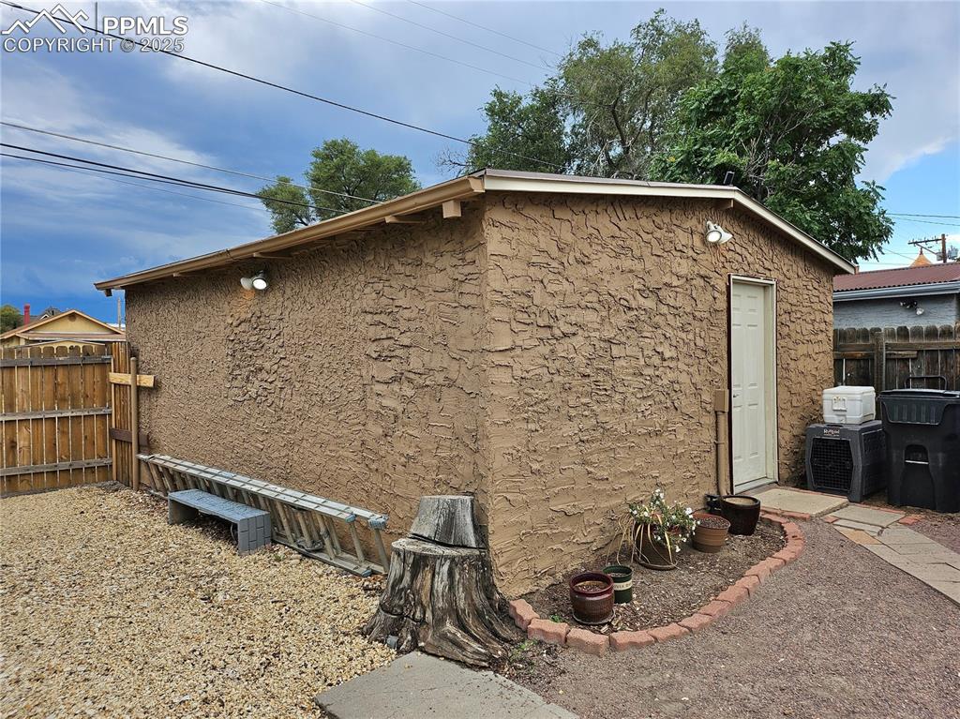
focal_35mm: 24
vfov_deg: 56.8
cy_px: 360
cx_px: 480
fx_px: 665
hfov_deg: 71.6
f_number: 1.8
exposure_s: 1/989
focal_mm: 5
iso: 50
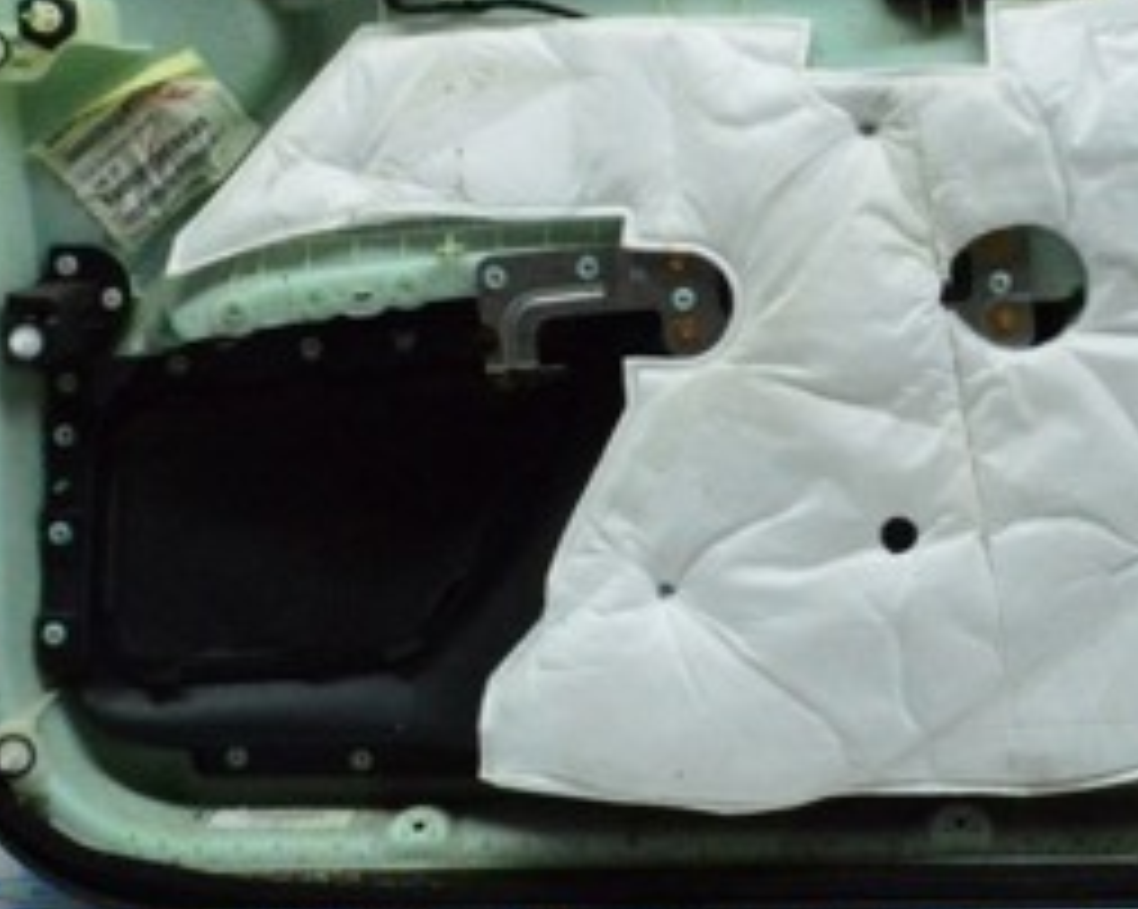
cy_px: 169
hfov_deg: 29.3
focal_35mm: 64
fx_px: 2154
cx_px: 792
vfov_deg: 23.4
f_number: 22
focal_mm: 18
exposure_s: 1/40
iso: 6400
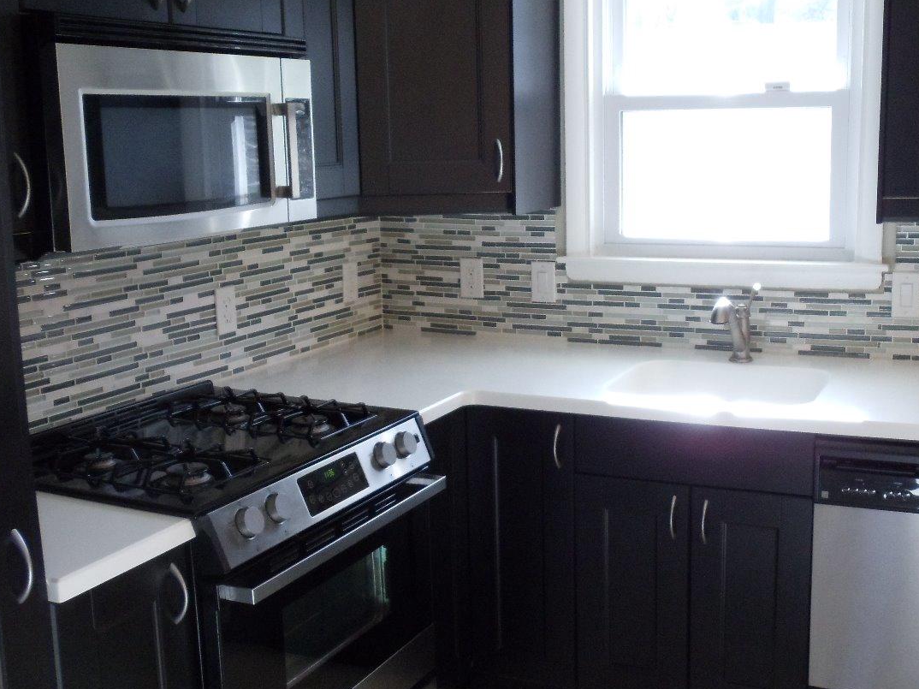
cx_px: 540
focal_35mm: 59
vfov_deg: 24.8
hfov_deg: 32.6
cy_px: 320
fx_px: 1566
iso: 400
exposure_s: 1/60
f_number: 3.5
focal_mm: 6
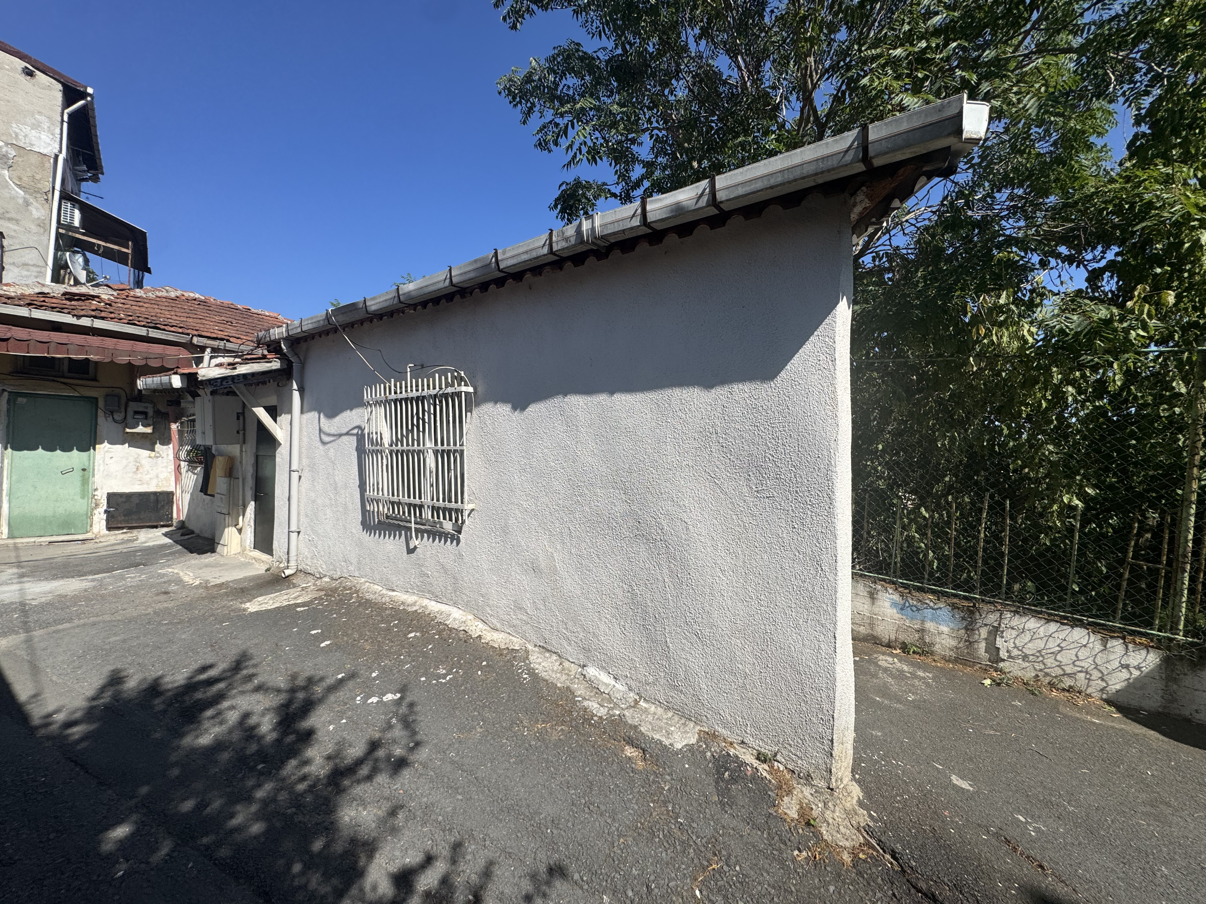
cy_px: 452
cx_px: 603
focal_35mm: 14
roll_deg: -2.0
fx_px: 488
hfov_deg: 102.1
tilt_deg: +1.0
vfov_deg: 85.7
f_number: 2.2
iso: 50
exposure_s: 1/3106
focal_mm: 2.22
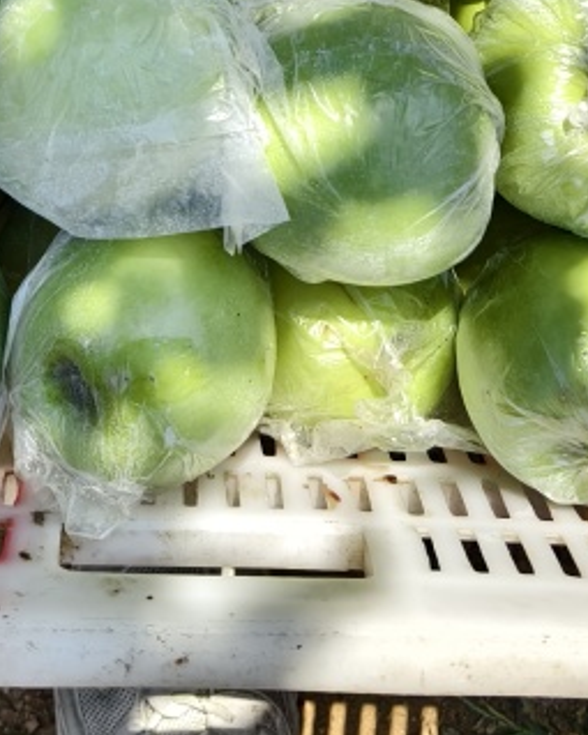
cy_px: -160
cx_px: 173
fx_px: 1632
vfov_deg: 23.2
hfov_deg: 20.3
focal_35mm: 75
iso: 155
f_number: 1.75
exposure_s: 1/5495
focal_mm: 8.67
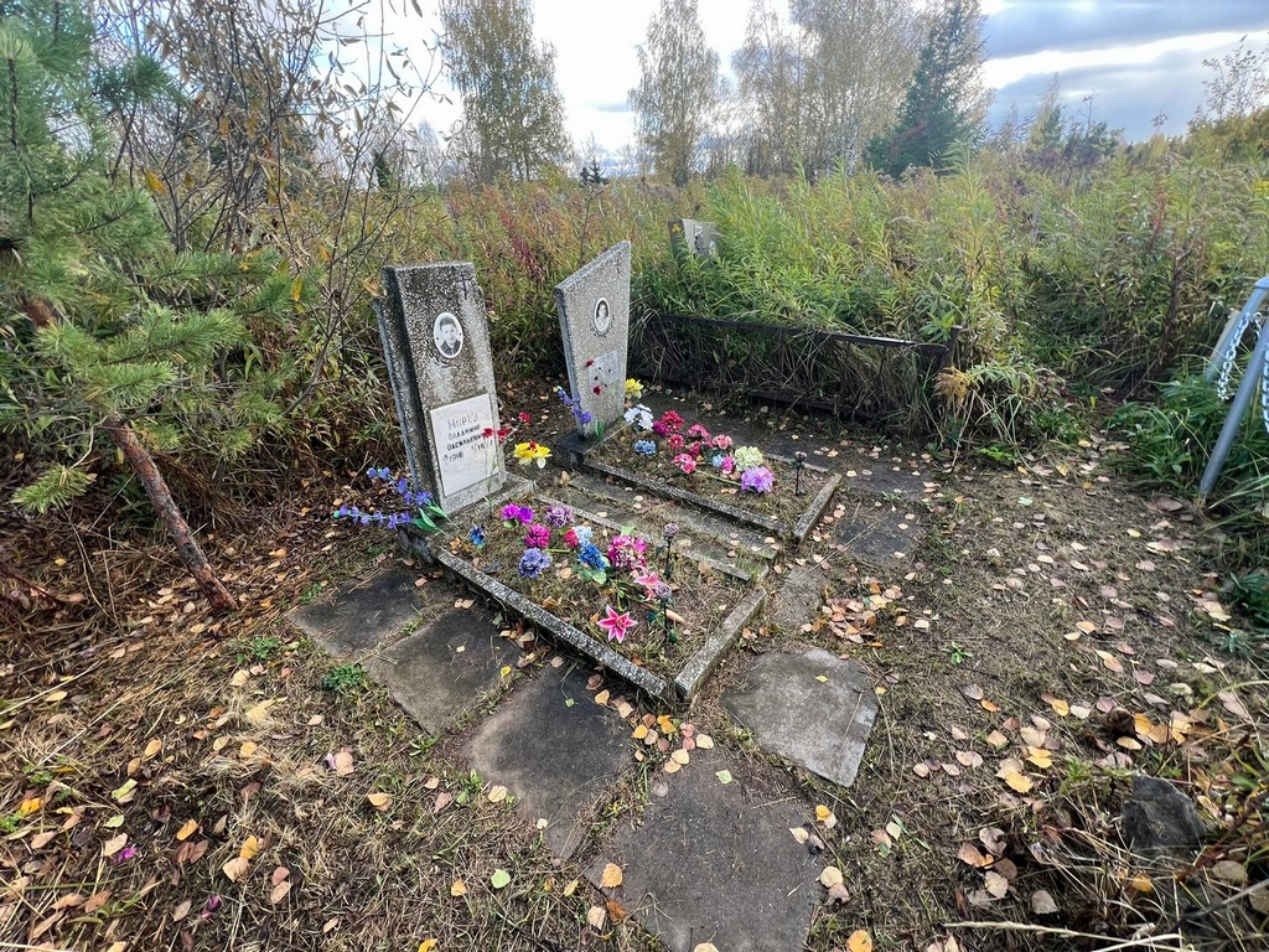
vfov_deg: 89.9
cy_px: 476
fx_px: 477
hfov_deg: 106.2
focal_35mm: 13
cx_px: 634
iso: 32
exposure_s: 1/99
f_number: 1.8
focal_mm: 1.57
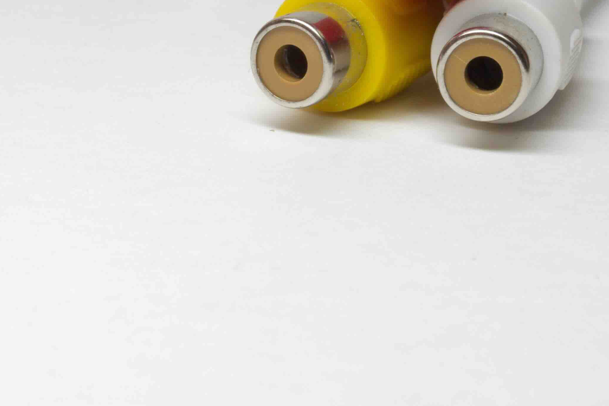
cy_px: -116
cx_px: 84
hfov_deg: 12.1
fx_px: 2859
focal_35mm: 169
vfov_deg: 8.0
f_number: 14
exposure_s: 2
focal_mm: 39
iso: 400
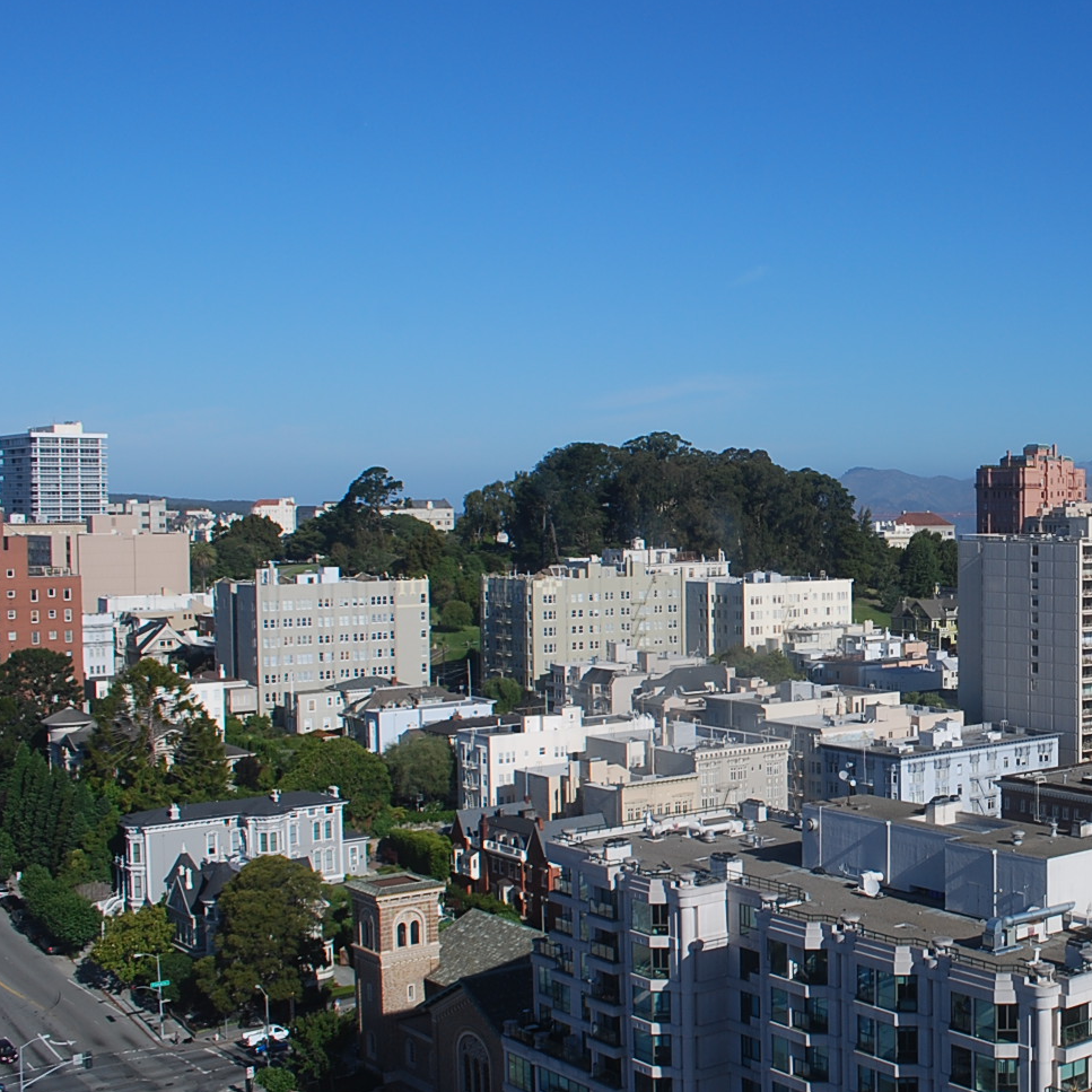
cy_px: 583
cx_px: 1068
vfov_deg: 36.8
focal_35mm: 46
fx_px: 1642
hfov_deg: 33.9
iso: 100
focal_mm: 18
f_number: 8
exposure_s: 1/250
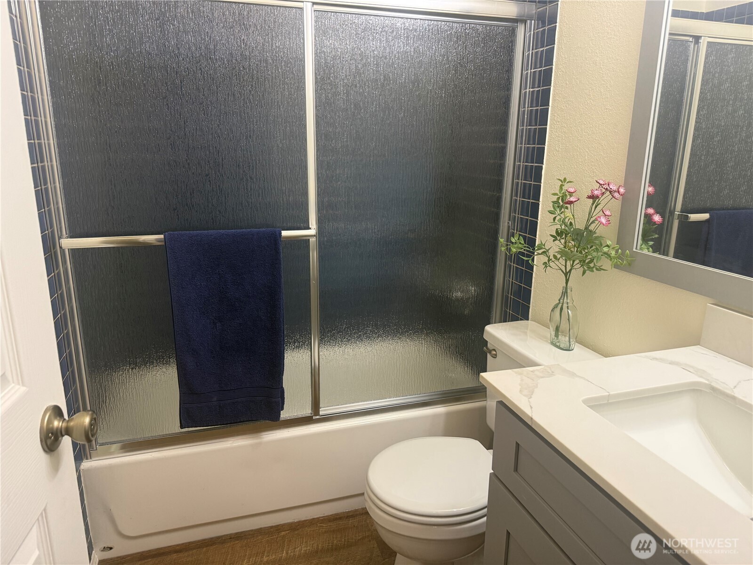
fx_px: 522
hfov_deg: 71.6
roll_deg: -1.2
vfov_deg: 56.8
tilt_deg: -14.5
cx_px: 376
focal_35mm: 24
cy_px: 282
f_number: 1.78
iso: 200
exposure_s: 1/120
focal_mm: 6.76
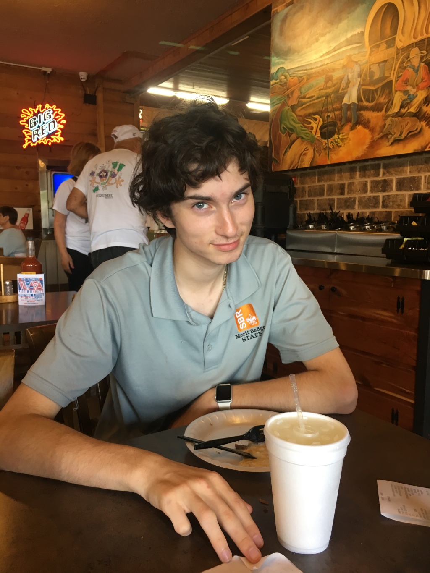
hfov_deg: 48.2
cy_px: 286
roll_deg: +0.3
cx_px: 215
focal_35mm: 29
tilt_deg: -7.7
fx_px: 480
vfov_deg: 61.7
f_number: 2.2
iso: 80
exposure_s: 1/30
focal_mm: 4.15
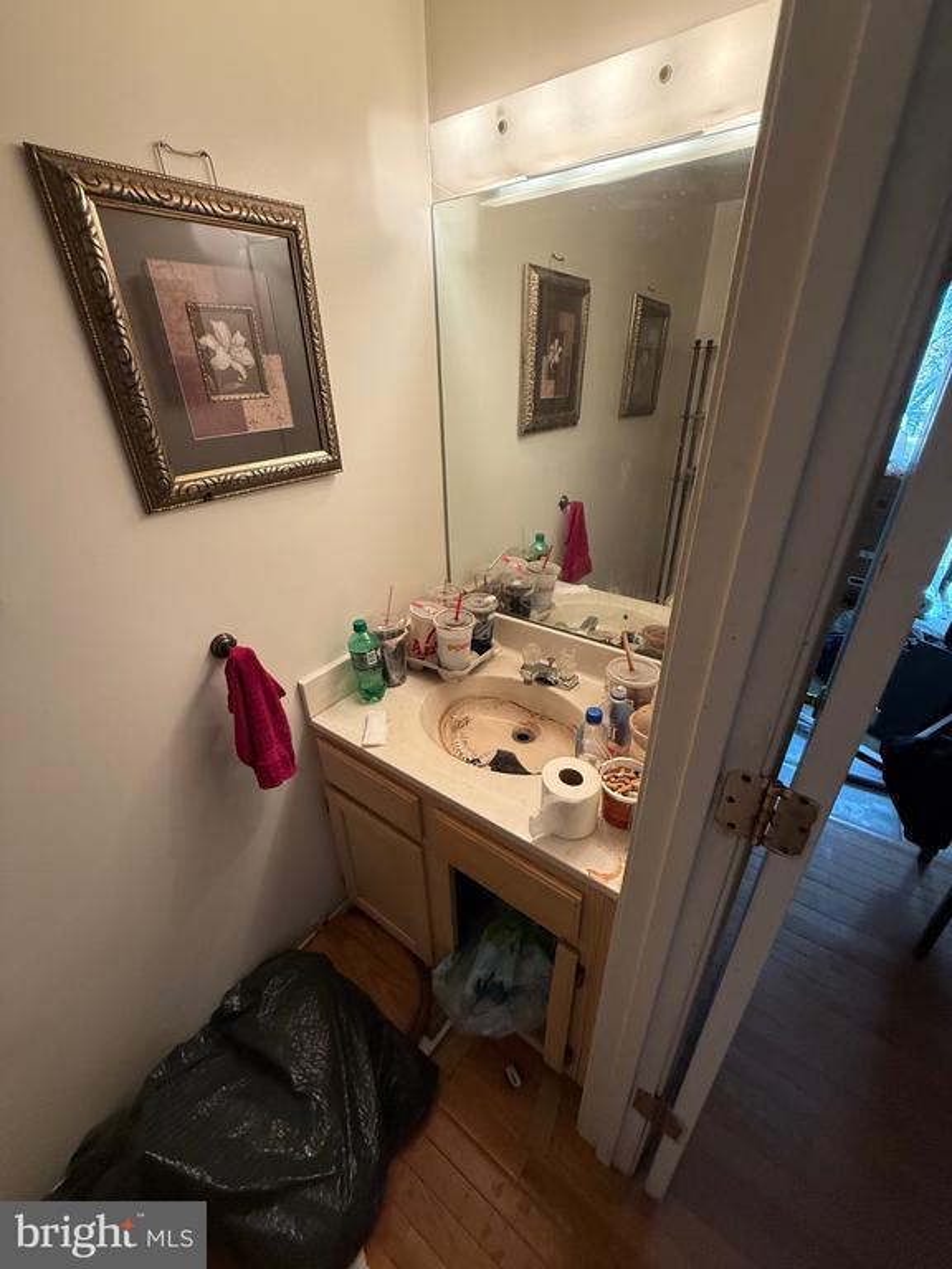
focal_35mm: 14
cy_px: 634
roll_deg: +0.7
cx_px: 476
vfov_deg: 102.1
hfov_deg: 85.7
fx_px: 513
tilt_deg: -27.1
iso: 320
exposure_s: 1/120
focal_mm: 2.22
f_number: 2.2
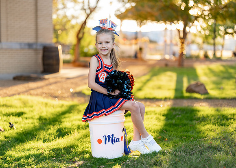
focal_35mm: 55
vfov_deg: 25.6
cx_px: 110
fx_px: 370
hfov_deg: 35.3
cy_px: 84
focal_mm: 50
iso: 100
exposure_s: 1/500
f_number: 1.2
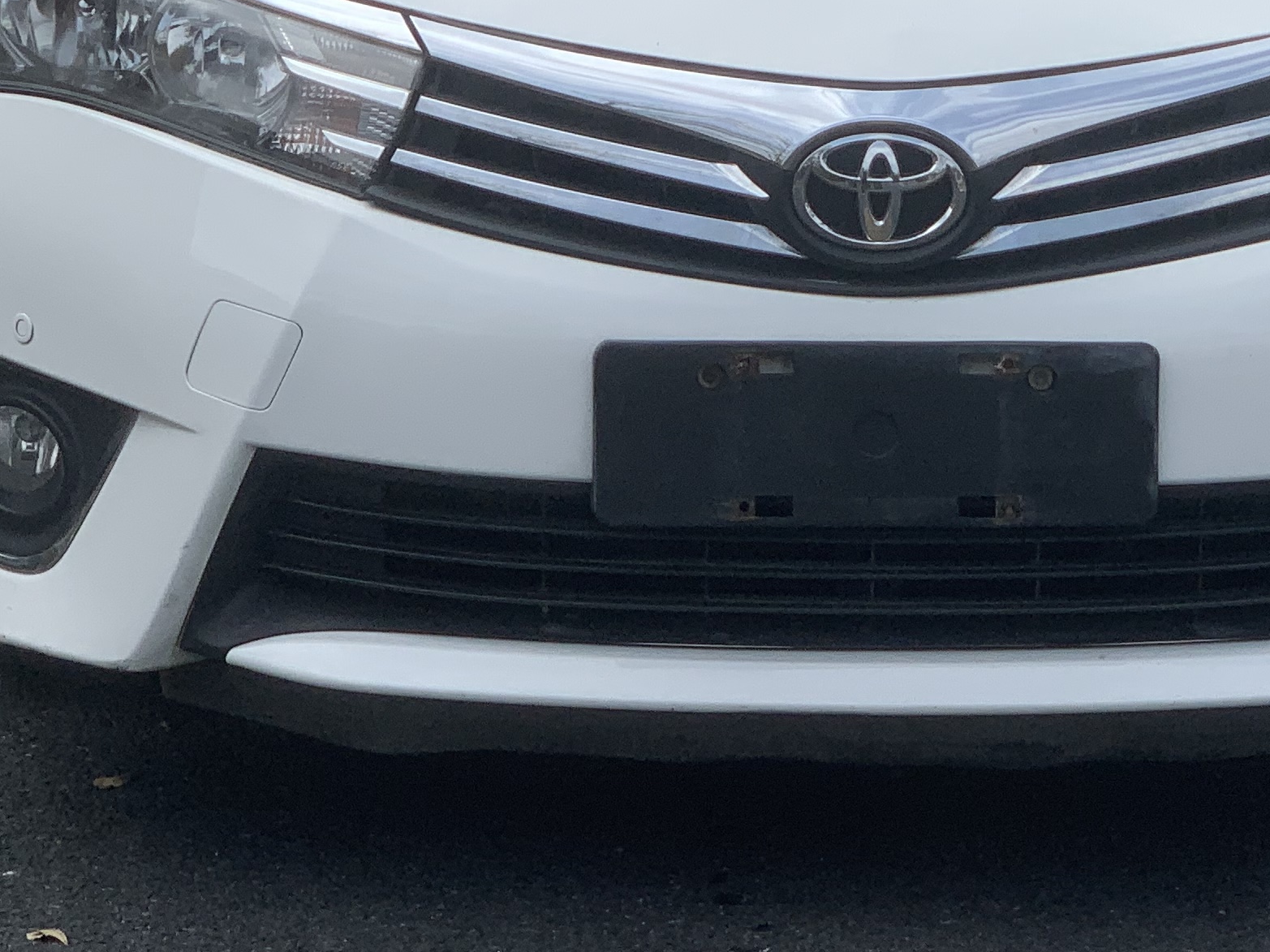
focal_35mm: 134
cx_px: 896
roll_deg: -0.3
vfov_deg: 10.9
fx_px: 4915
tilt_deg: -5.5
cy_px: -170
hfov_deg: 14.7
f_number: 2.4
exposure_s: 1/1295
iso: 16
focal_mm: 6
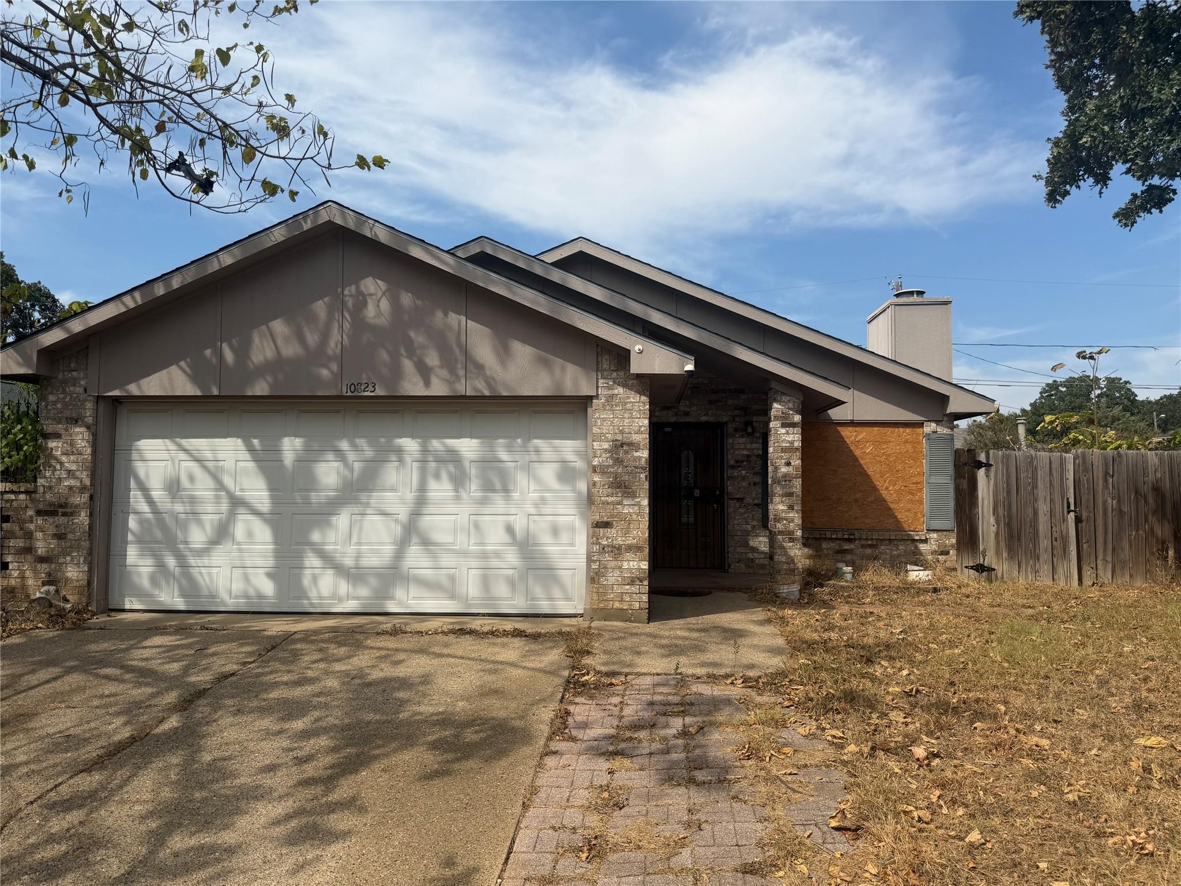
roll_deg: +0.4
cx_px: 590
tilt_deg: +2.8
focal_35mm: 24
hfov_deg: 71.6
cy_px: 443
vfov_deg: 56.8
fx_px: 819
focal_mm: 6.76
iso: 80
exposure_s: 1/6711
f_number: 1.78
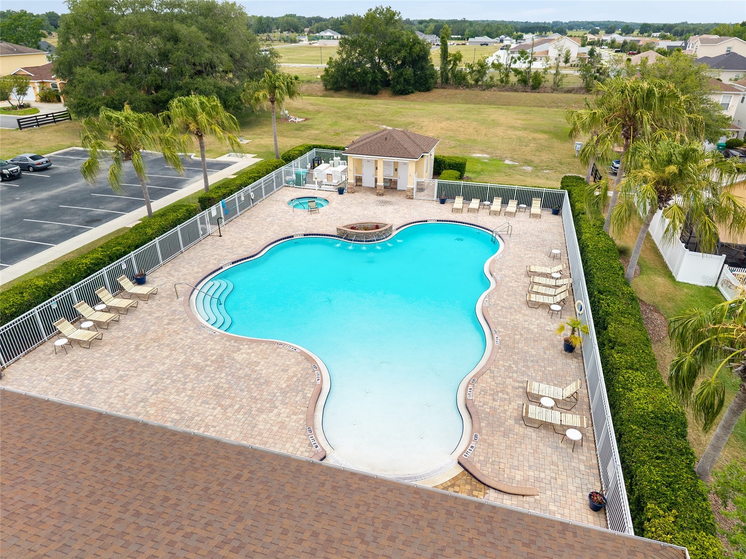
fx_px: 517
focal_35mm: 24
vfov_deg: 56.8
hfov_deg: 71.6
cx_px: 373
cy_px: 280
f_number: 1.8
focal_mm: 8.67
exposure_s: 1/400
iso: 130
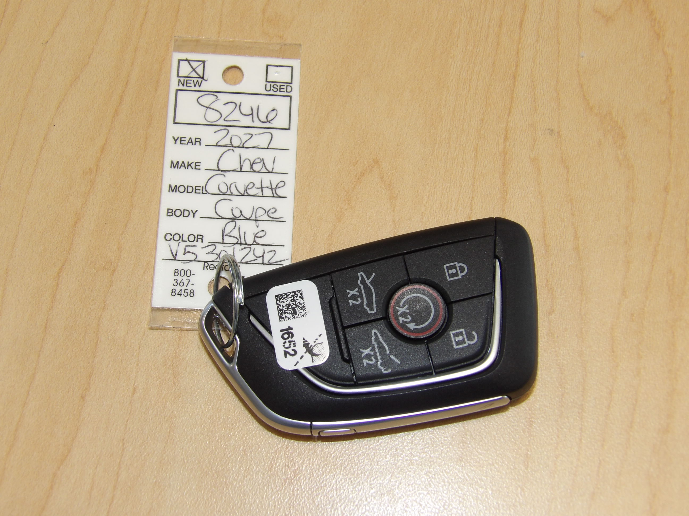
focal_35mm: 62
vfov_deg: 23.7
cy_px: 258
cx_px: 344
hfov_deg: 31.2
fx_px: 1234
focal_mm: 11.1
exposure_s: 1/33
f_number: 4
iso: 125
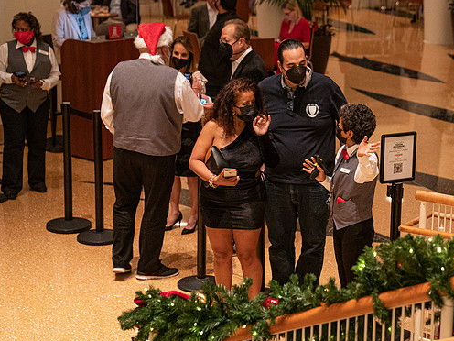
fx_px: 1233
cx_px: 292
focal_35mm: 94
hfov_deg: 20.8
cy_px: 161
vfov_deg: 15.7
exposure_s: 1/200
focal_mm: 70
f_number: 3.2
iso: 4000
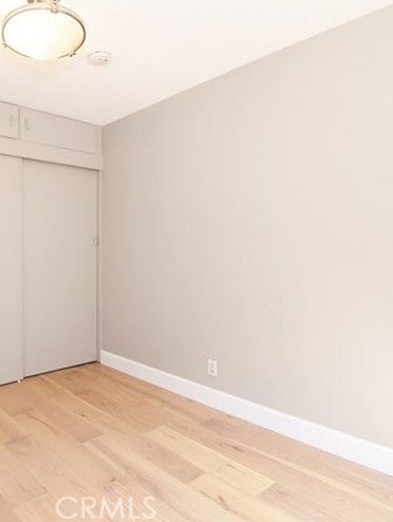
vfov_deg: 76.3
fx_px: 333
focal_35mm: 22
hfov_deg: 55.3
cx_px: 60
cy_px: 260
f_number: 8
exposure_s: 1/40
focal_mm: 10
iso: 1000
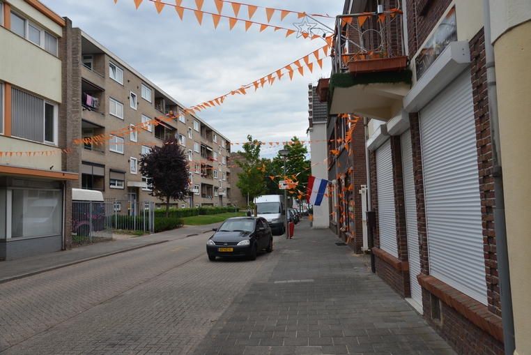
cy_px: 178
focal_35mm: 31
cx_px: 266
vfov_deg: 42.4
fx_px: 457
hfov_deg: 60.3
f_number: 8
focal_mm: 31
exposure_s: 1/250
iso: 200
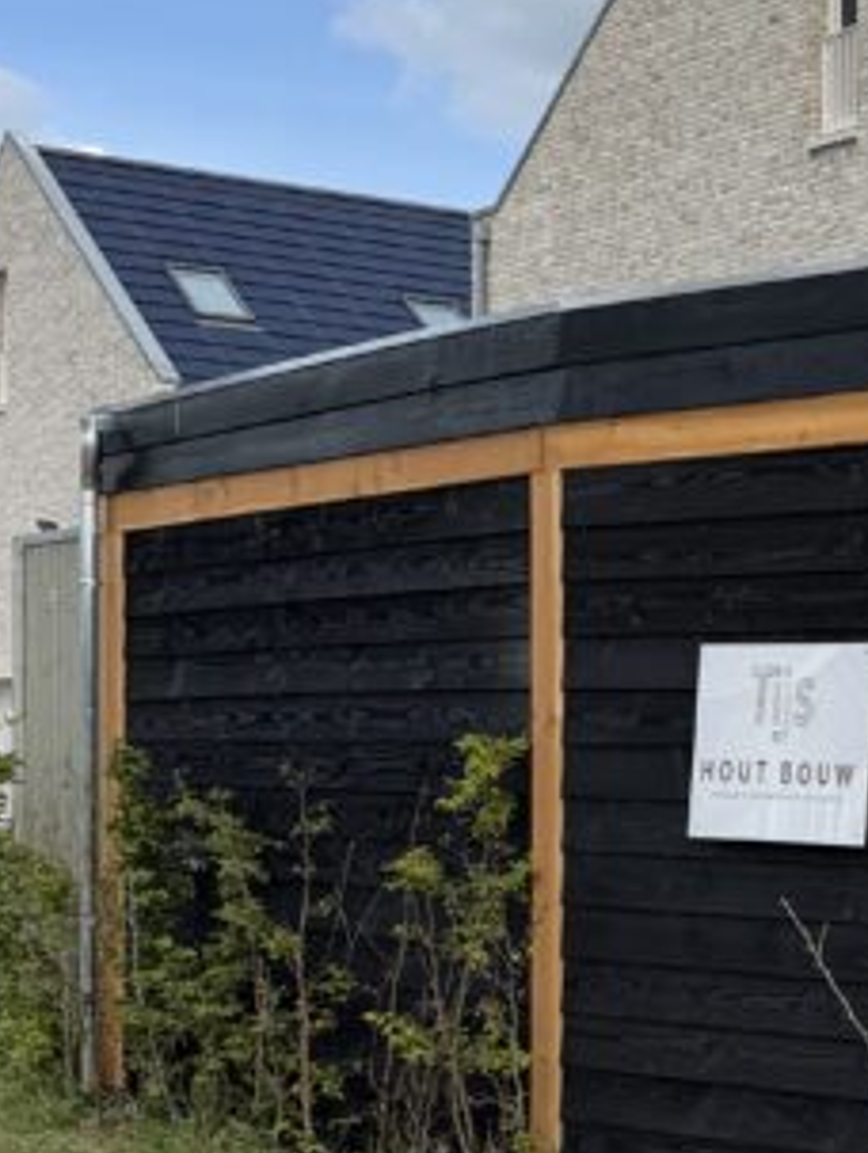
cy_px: 830
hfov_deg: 16.4
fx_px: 2702
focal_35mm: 81
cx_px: 1351
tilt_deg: -1.6
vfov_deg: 23.9
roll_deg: -2.4
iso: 80
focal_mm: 6.76
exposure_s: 1/4405
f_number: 1.78
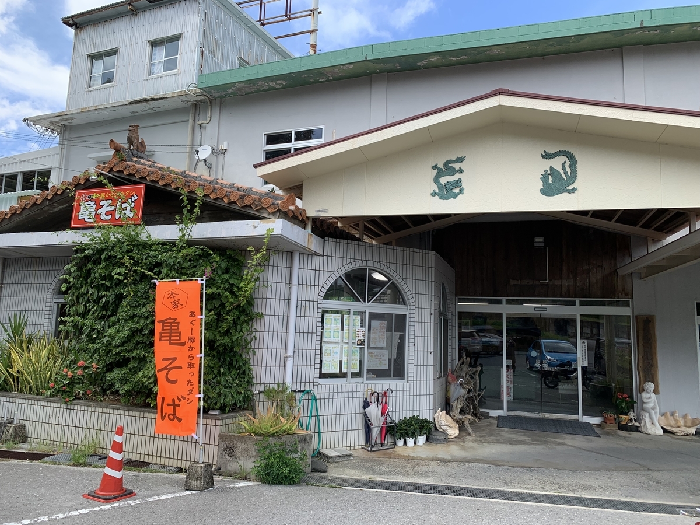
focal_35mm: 26
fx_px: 526
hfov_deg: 67.3
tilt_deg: +8.3
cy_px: 262
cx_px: 350
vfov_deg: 53.1
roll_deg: -1.8
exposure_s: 1/842
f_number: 1.8
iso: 25
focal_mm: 4.25
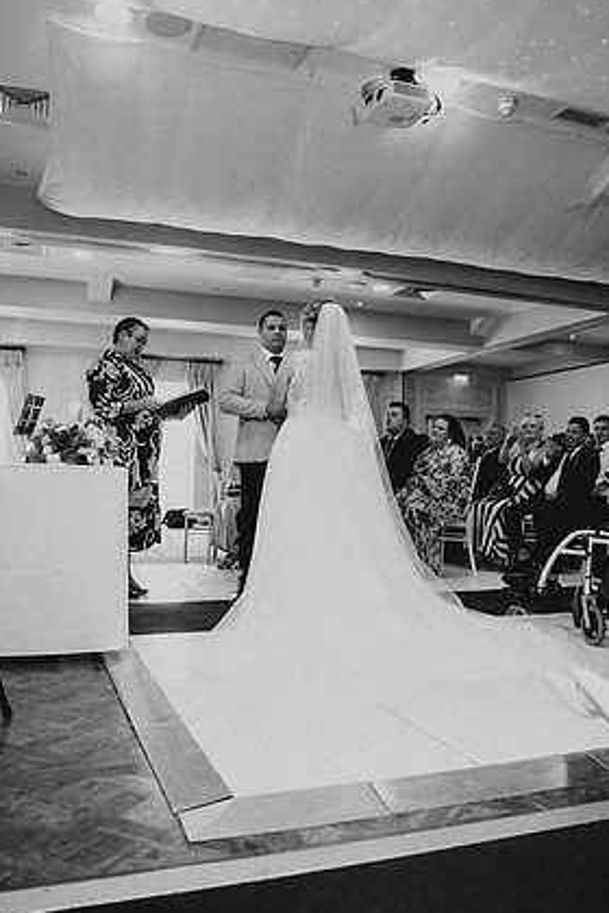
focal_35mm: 30
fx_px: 761
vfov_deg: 61.9
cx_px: 320
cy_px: 459
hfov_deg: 43.6
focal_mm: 28
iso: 800
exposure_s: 1/160
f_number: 2.8
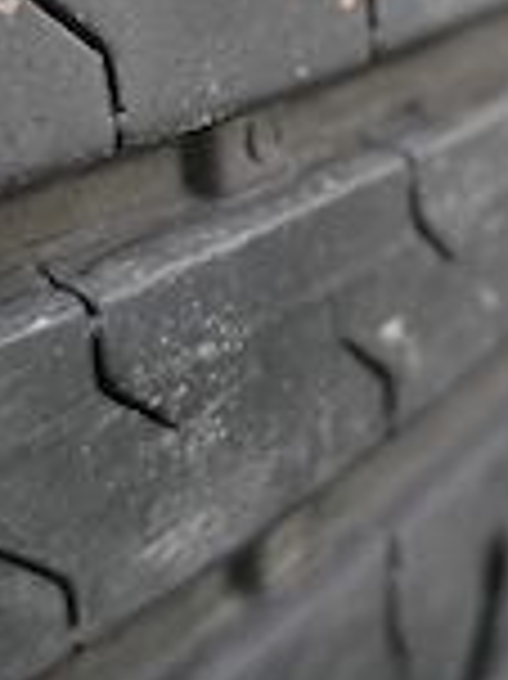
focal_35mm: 61
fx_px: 1195
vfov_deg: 31.3
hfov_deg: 23.7
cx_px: 382
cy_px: 194
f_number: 1.7
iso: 160
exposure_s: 1/180
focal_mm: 6.3
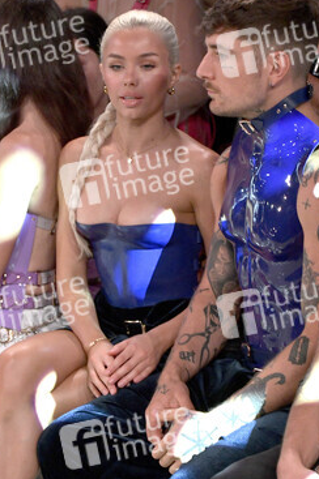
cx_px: 165
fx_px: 1917
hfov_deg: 9.5
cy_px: 243
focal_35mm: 144
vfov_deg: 14.3
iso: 2500
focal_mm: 110
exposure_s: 1/250
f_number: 6.3
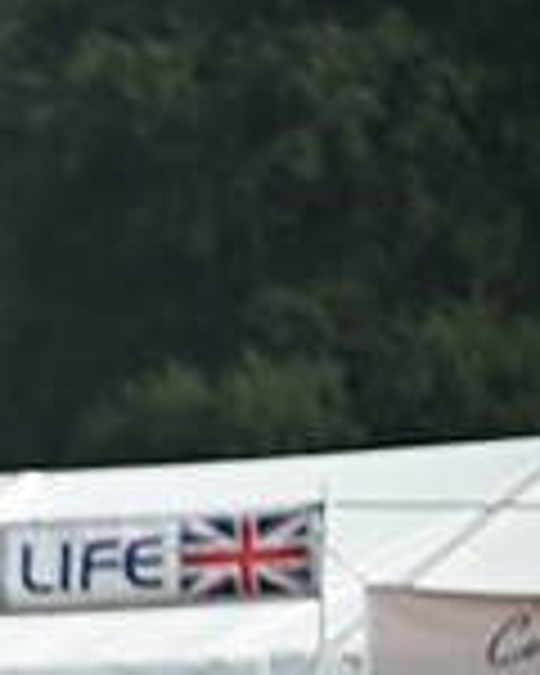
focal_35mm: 1015
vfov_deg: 1.9
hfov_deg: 1.5
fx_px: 20277
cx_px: -729
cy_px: 862
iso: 400
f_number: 5.3
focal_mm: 280
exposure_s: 1/1250
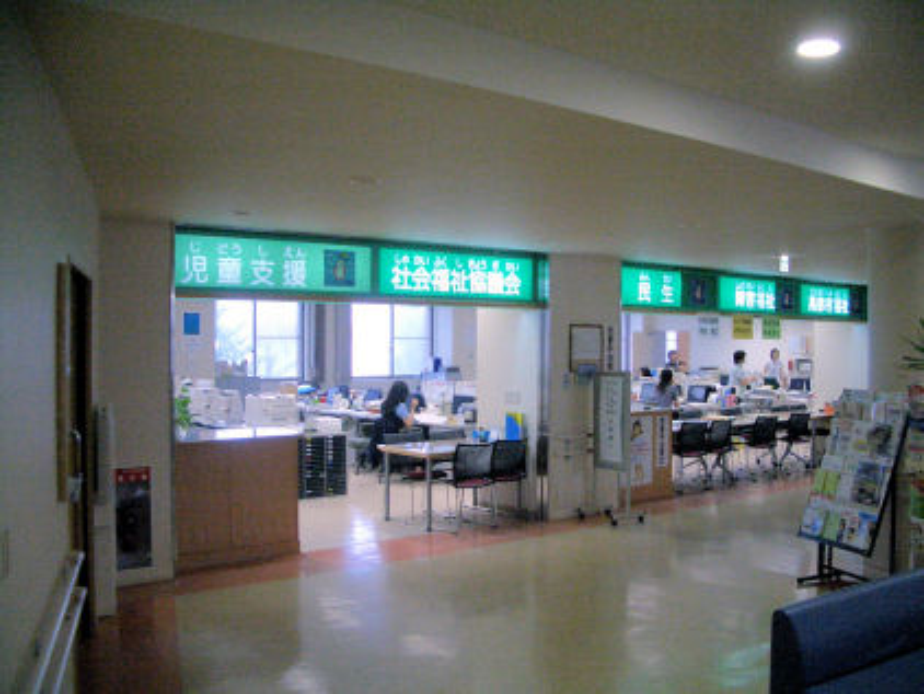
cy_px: 347
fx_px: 935
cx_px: 462
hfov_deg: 52.6
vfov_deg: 40.7
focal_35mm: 35
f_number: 2.6
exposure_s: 1/100
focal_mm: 5.8
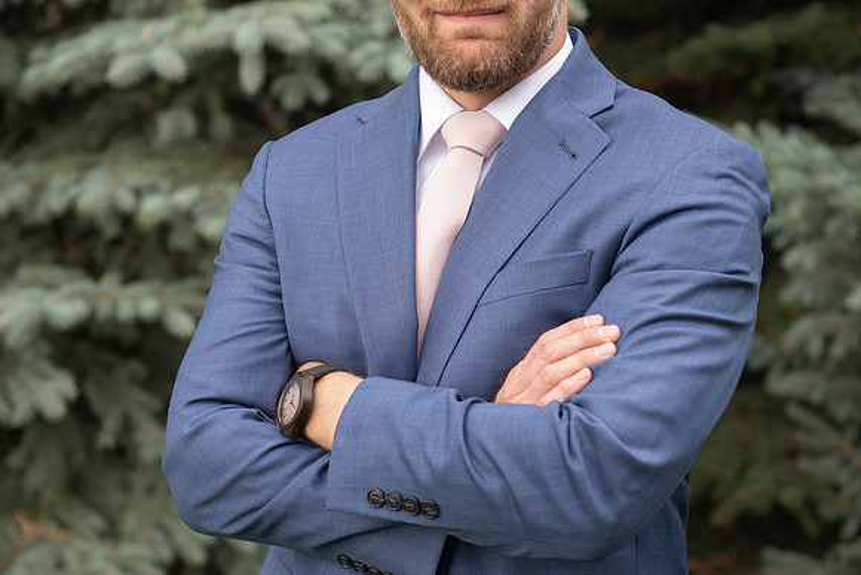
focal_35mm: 66
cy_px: 288
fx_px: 1579
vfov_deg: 20.6
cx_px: 430
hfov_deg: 30.5
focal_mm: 66
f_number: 4.5
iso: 400
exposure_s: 1/200
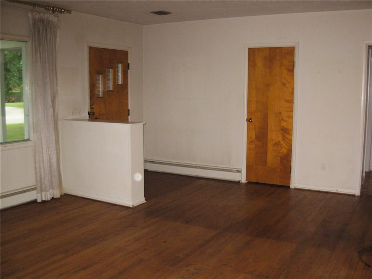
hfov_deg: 49.0
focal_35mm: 38
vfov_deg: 37.7
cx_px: 186
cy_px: 140
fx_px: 408
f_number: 2.9
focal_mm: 6.3
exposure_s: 1/161
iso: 400
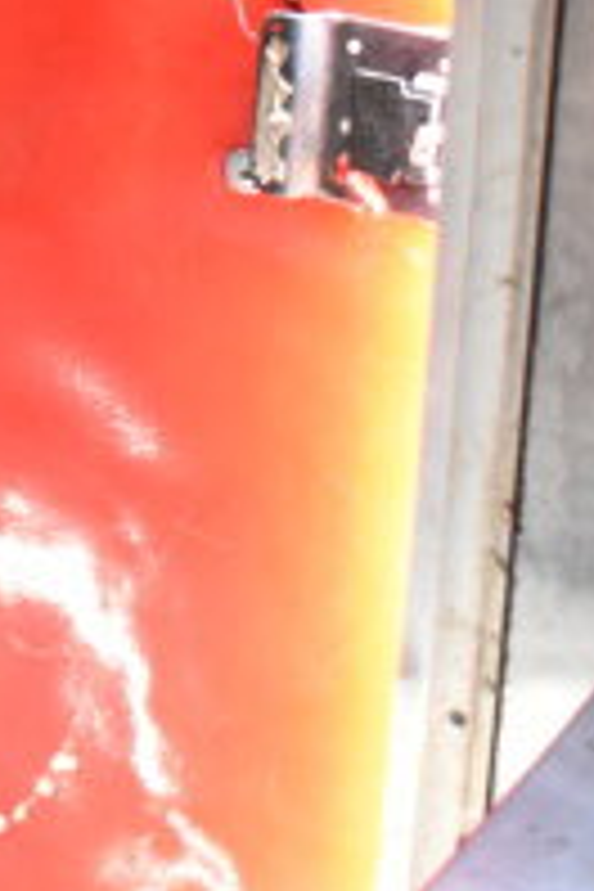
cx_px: -441
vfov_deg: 14.9
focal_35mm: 125
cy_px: -538
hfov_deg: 10.4
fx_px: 3094
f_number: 3.5
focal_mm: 18
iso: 2500
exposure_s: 1/30
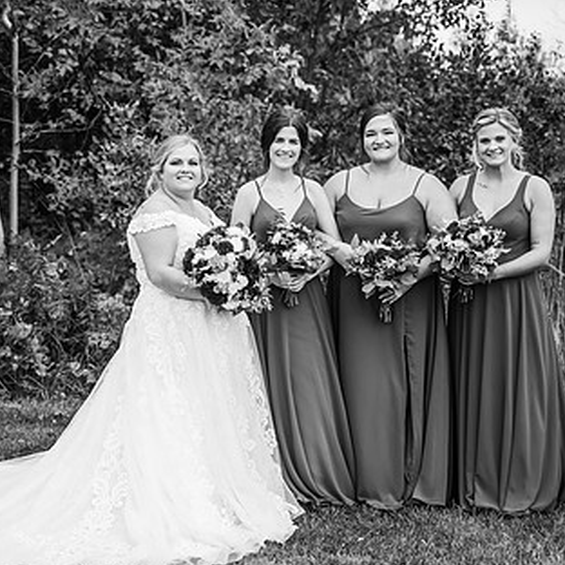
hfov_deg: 25.3
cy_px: 286
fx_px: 1256
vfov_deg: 25.4
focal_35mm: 68
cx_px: 252
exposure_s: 1/1000
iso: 200
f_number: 2.8
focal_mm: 43
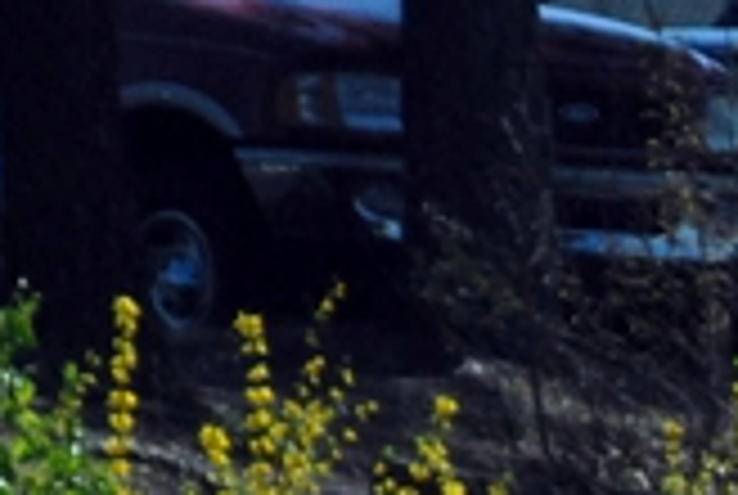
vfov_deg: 1.3
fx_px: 21174
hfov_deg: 2.0
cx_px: 2272
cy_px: 1168
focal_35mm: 1031
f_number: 7.1
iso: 400
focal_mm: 110
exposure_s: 1/200
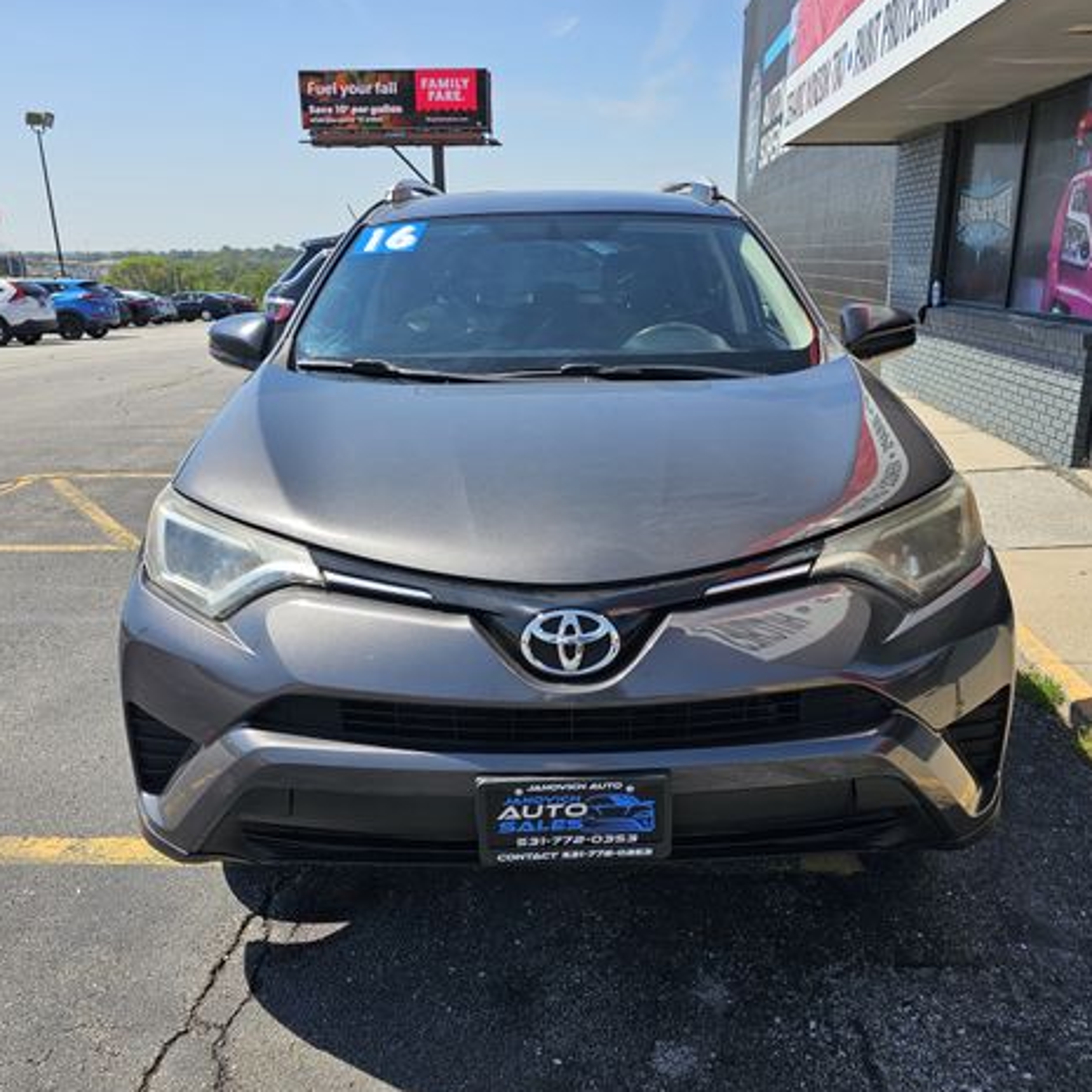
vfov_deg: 57.3
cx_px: 580
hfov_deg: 57.3
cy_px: 552
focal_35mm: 28
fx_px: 999
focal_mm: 6.3
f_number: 1.7
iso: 10
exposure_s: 1/664
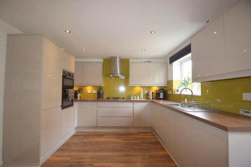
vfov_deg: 77.4
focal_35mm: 15
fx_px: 105
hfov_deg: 100.4
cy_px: 84
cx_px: 126
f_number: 3.5
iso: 400
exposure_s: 1/100
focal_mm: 10
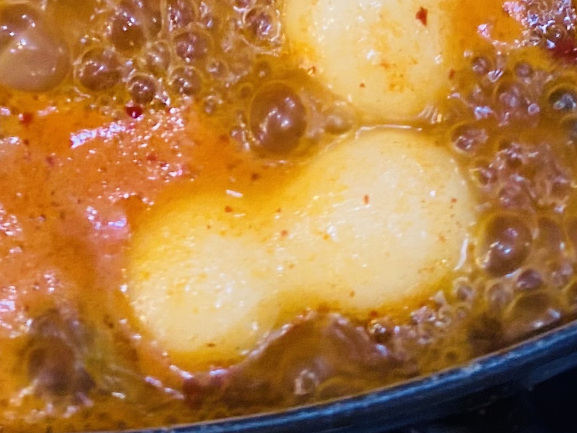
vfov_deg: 12.6
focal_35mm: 104
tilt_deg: -51.7
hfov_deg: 18.8
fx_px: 1734
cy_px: -423
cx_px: 191
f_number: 1.8
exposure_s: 1/60
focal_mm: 4.25
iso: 100
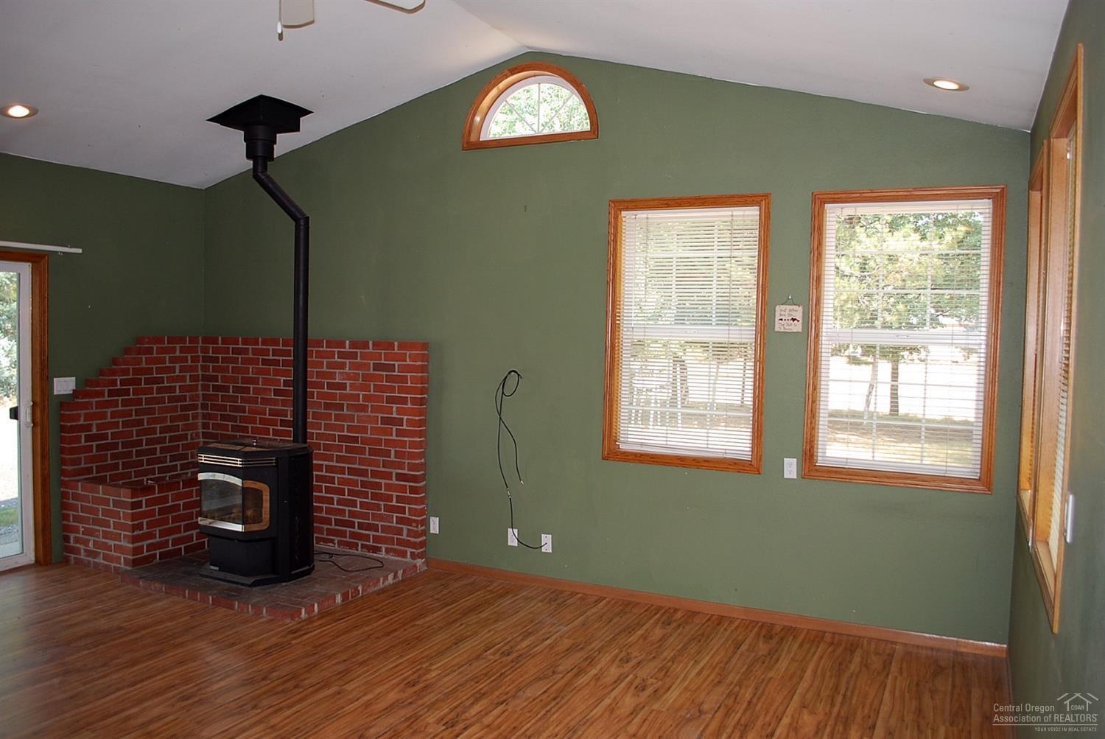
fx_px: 829
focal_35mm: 27
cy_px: 370
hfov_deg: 67.3
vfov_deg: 48.0
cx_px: 552
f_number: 3.5
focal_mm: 18
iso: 200
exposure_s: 1/60
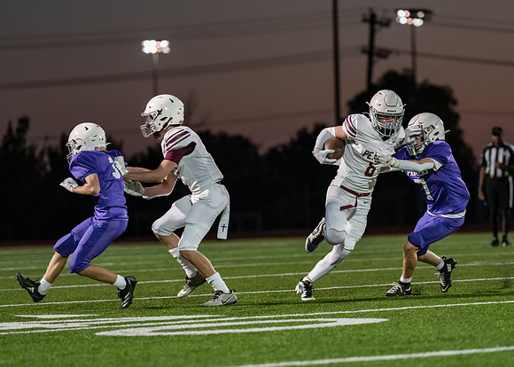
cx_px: 293
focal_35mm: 194
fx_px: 2827
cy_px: 168
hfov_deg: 10.4
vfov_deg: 7.4
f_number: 2.8
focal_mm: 145
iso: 3200
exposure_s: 1/1250
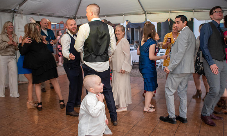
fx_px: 189
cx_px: 114
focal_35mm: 31
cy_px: 61
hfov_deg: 61.9
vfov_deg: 39.6
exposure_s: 1/60
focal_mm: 20
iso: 800
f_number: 4
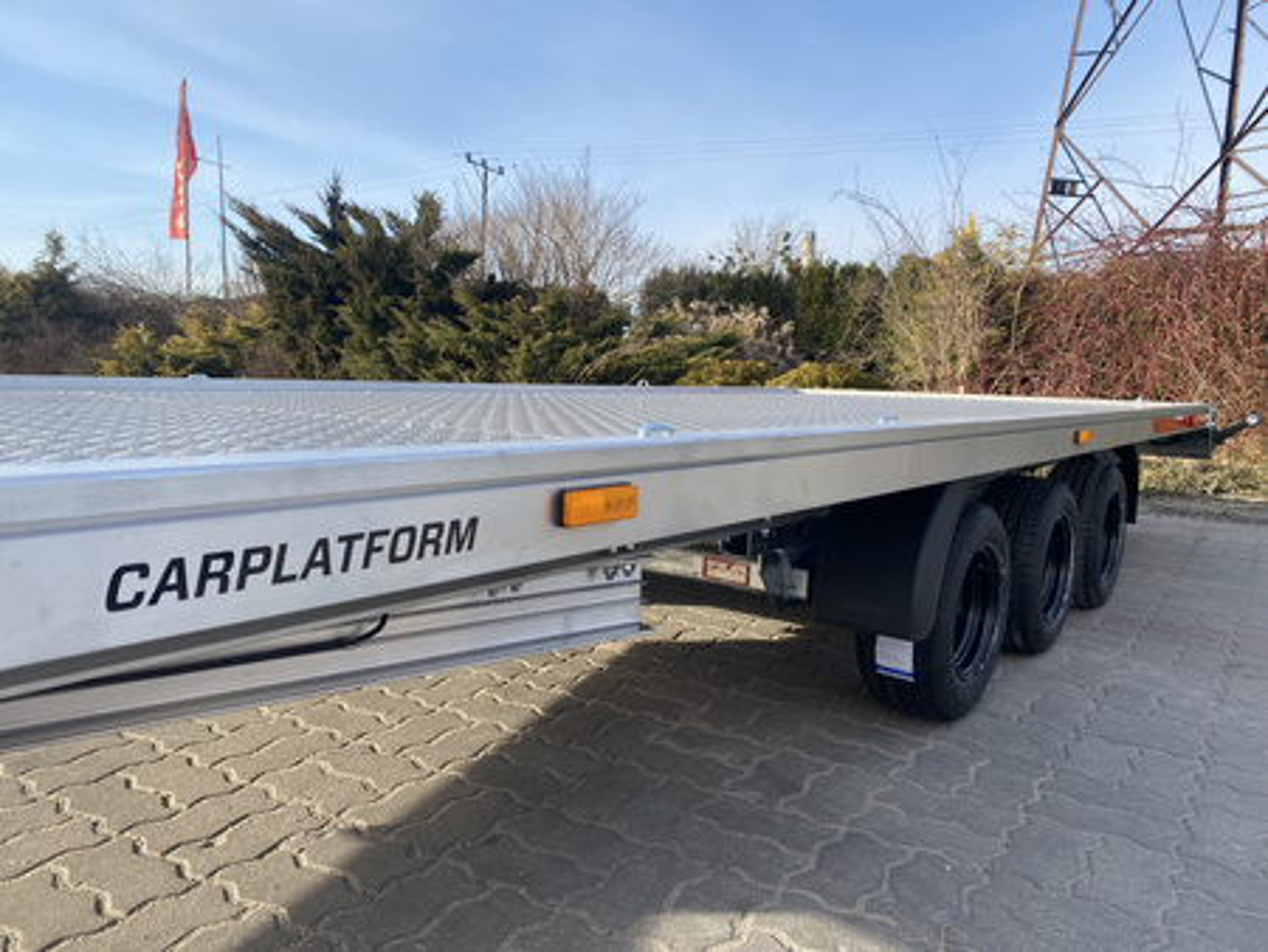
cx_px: 634
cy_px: 476
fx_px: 953
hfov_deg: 67.3
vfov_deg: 53.1
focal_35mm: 26
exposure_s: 1/1287
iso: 32
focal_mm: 4.25
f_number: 1.8
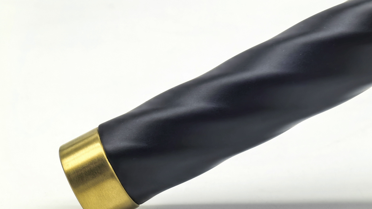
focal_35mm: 104
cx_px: 185
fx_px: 1026
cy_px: 119
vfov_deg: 11.6
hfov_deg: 20.6
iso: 200
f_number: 3
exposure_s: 1/333
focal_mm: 14.6
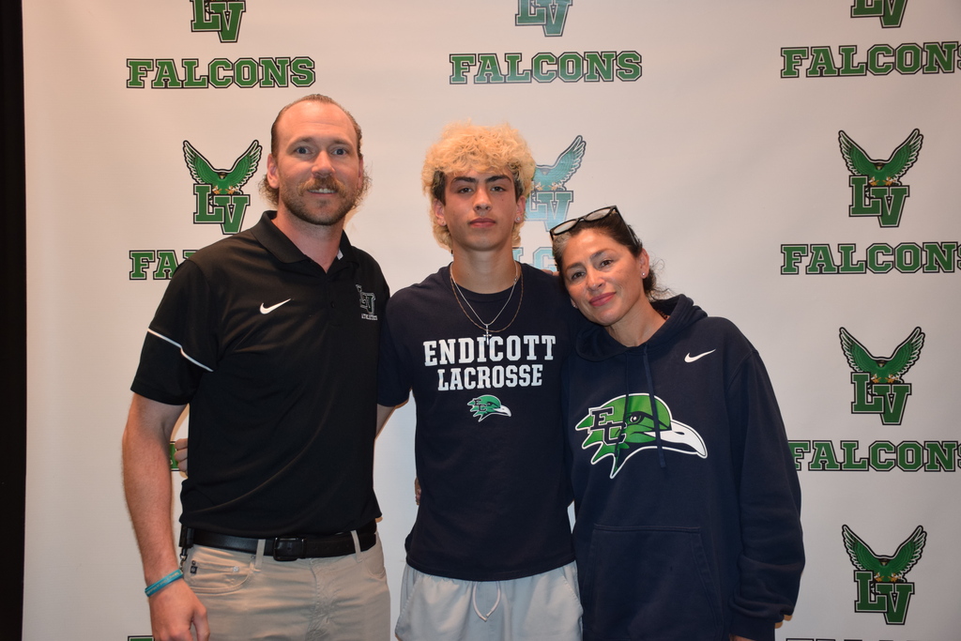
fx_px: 1081
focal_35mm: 40
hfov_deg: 47.9
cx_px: 480
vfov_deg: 33.0
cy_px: 320
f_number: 4.5
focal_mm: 27
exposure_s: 1/80
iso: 800
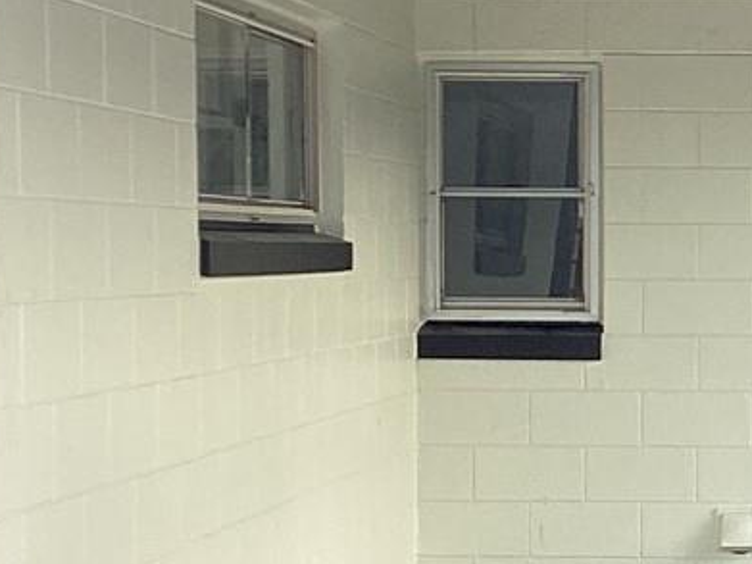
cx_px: 837
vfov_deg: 11.6
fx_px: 2758
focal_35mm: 127
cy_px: 410
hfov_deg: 15.1
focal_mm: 3.3
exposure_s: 1/332
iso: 25
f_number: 2.4
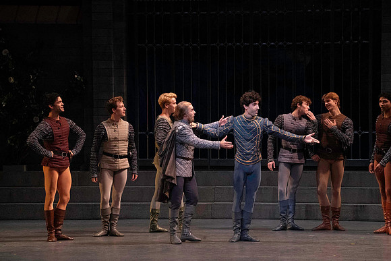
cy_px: 130
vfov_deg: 6.9
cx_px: 196
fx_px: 2173
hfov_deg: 10.3
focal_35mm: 200
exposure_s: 1/400
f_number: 11
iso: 16000
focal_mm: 200
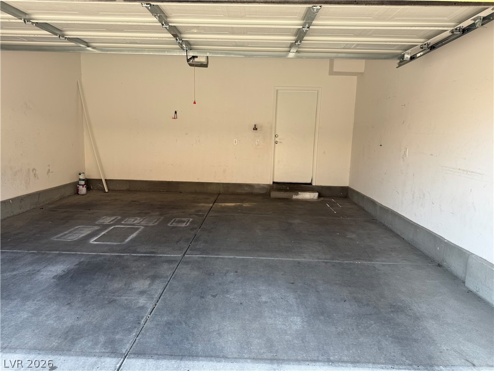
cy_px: 186
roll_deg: -1.7
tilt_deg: -7.7
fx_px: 343
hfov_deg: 71.6
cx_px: 247
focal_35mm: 24
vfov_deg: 56.8
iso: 80
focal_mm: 6.76
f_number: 1.78
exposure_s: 1/294
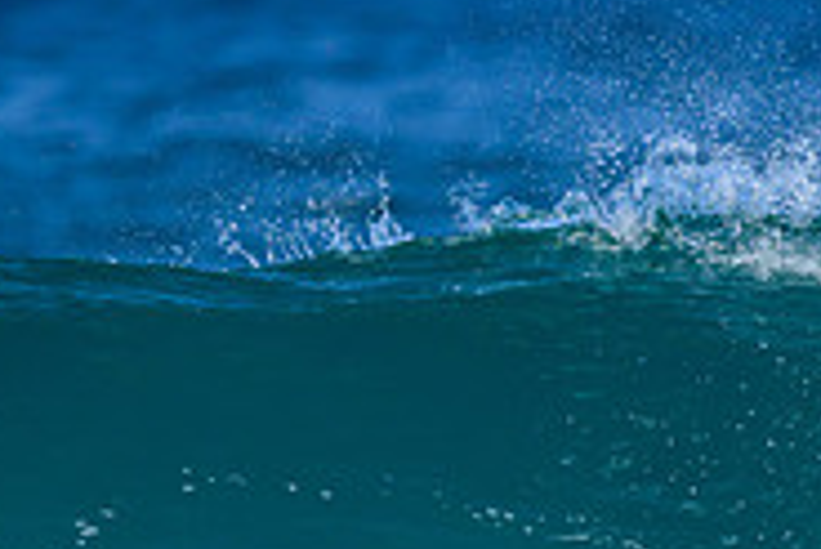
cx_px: 1277
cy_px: 751
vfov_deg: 0.4
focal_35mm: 3467
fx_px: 79127
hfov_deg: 0.6
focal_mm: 800
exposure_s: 1/2000
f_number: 6.3
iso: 360
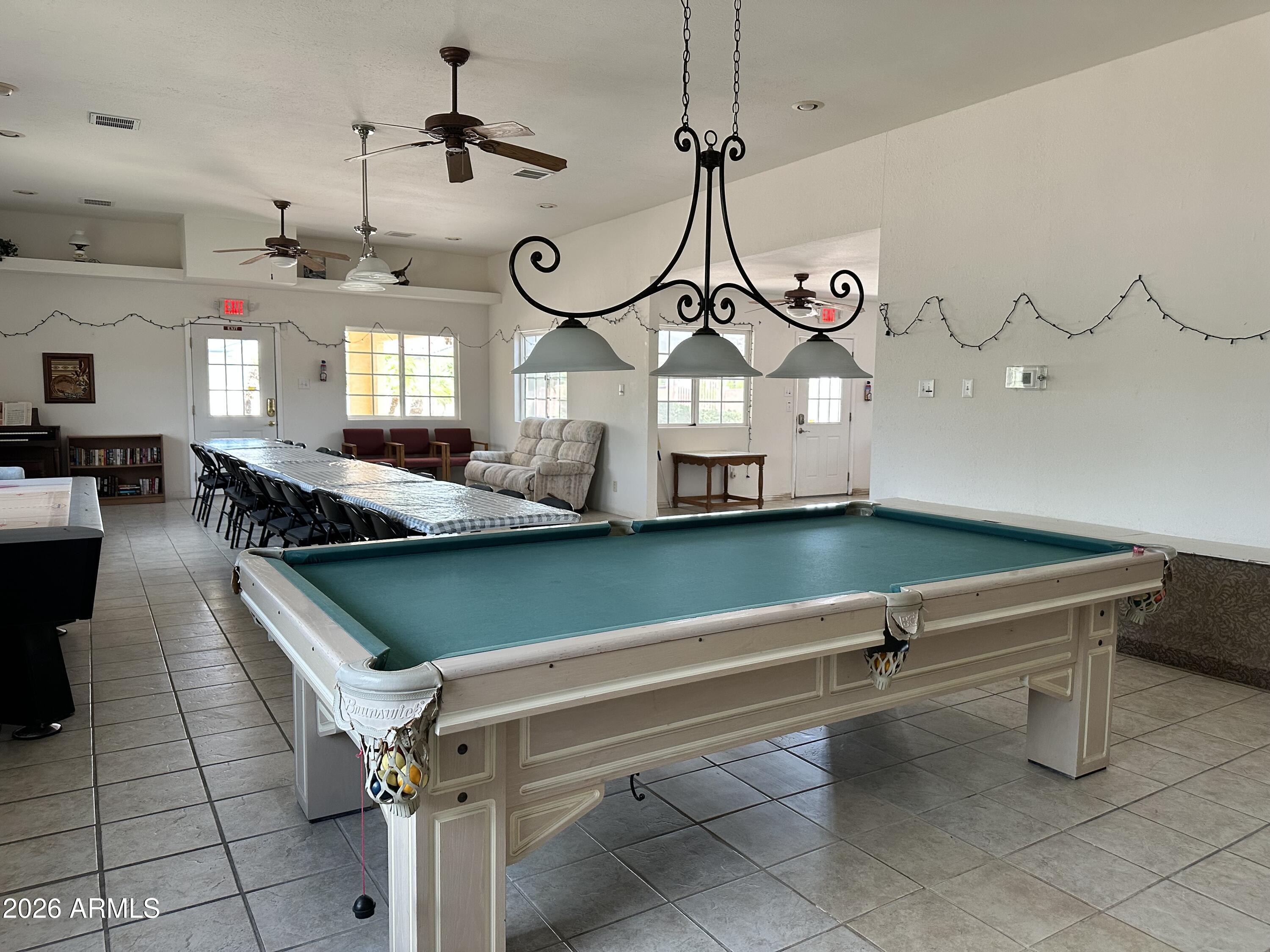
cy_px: 476
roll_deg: -1.1
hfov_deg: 71.6
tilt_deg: -5.7
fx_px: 881
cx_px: 635
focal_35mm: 24
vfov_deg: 56.8
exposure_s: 1/120
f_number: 1.78
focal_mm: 6.86
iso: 250
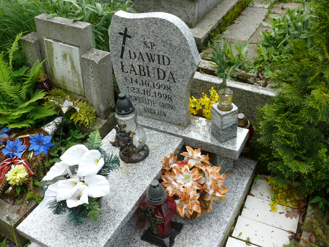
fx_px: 333
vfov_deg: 40.7
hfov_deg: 52.6
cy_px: 124
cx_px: 164
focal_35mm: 35
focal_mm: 7.4
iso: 100
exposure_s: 1/125
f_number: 4
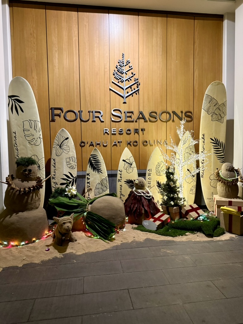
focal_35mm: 24
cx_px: 122
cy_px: 162
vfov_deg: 71.6
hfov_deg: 56.8
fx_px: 225
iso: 500
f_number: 1.78
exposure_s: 1/60
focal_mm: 6.76
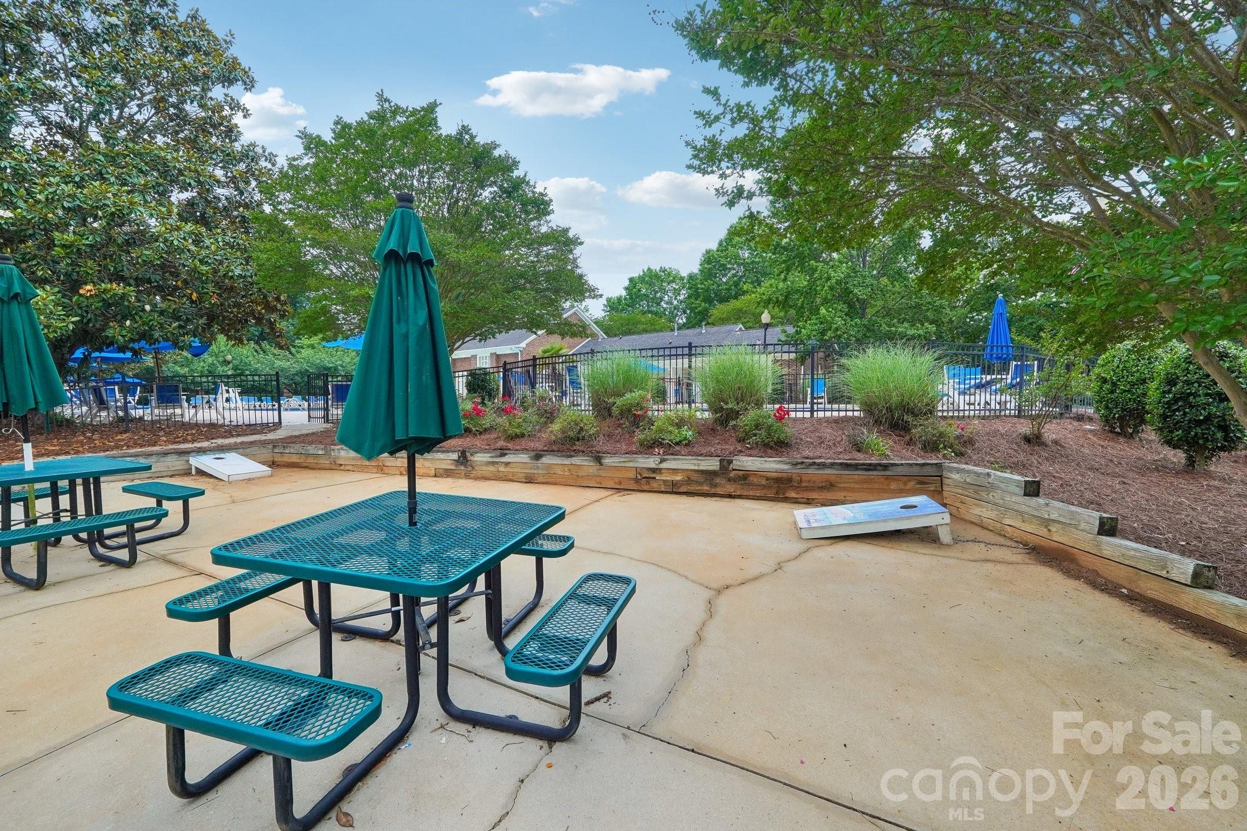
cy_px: 416
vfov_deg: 77.3
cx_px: 624
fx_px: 520
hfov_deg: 100.4
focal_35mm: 15
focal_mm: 10
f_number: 8
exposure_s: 1/30
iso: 320
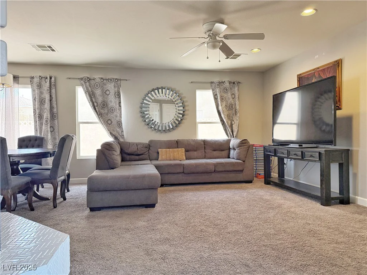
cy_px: 138
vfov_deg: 56.8
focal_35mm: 24
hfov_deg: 71.6
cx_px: 184
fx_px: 254
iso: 320
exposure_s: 1/120
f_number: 1.78
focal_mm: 6.76
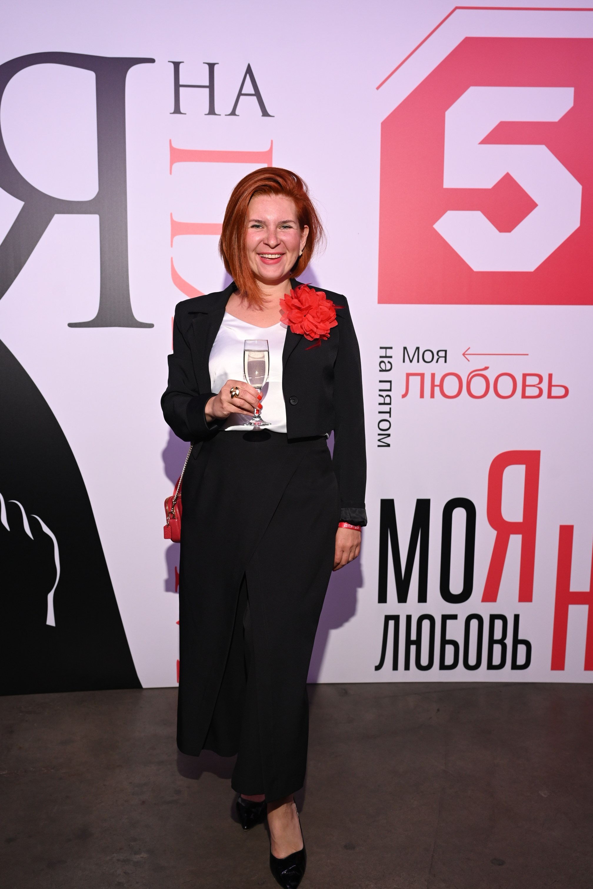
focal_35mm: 35
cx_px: 296
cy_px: 444
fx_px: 865
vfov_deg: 54.4
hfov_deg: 37.9
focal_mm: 35
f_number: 5
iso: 640
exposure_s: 1/125
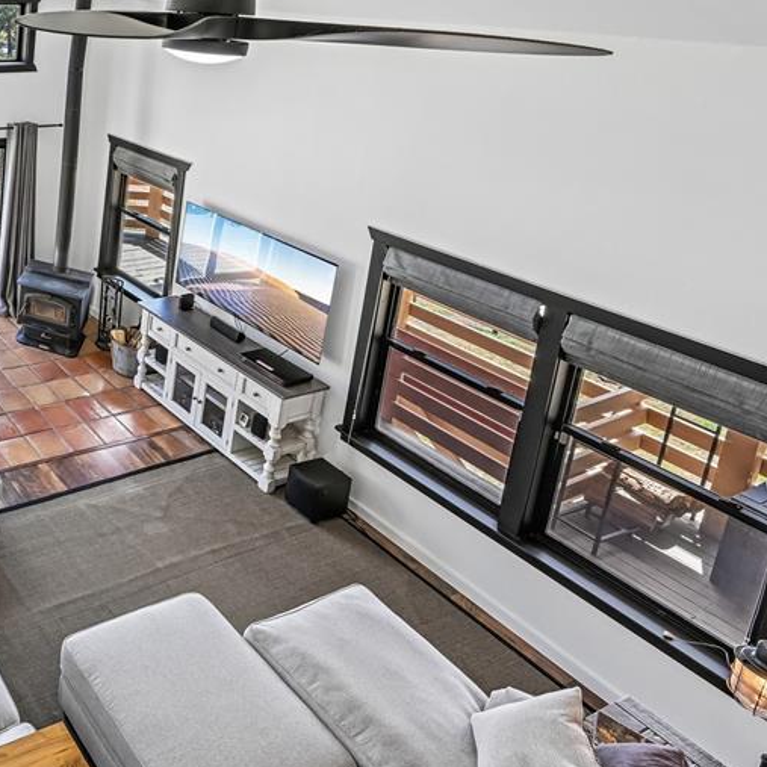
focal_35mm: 24
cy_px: 298
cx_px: 17
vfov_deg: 64.3
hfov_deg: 52.9
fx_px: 602
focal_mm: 14
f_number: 9
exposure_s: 1/25
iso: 64
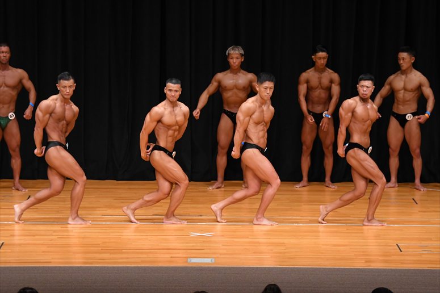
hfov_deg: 11.2
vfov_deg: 7.5
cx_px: 220
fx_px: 2236
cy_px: 146
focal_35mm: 183
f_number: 5.6
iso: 3200
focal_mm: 122
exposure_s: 1/400
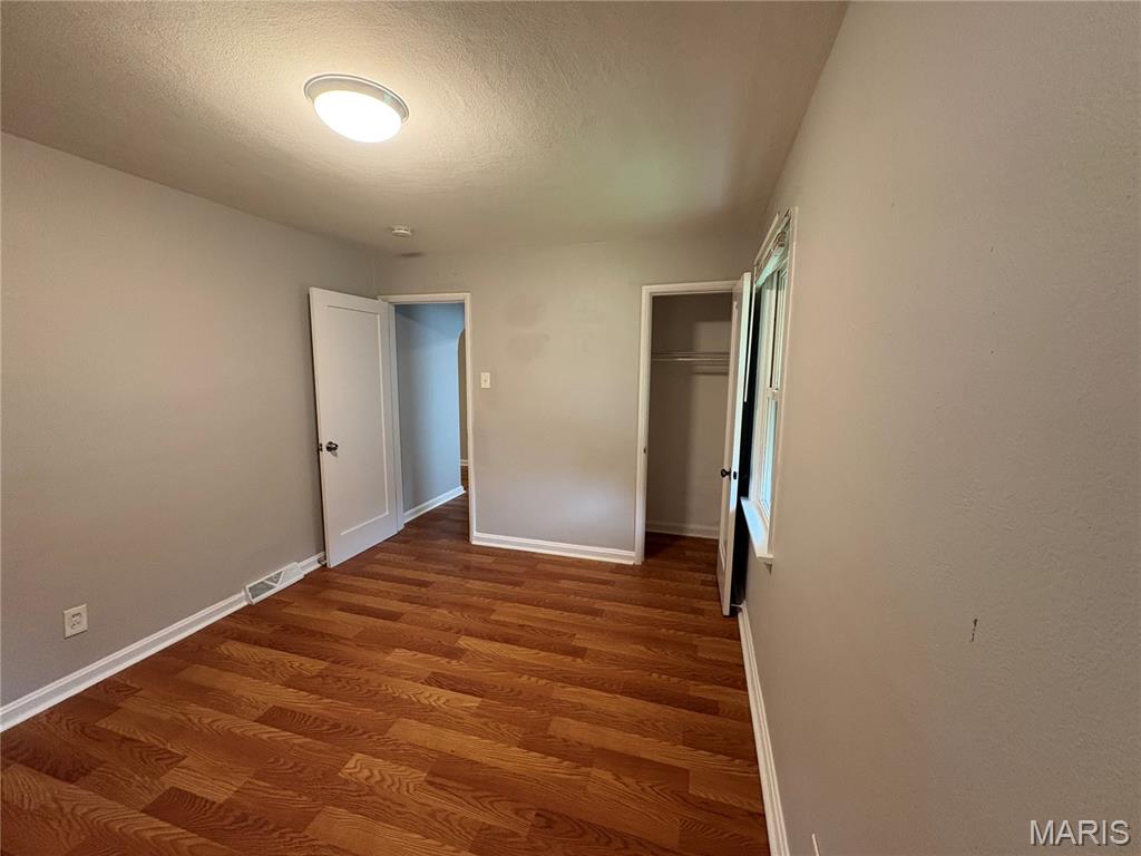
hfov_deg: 102.1
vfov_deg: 85.7
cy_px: 428
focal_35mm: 14
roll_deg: -0.2
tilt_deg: -7.6
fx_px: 461
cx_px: 570
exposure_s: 1/60
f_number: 2.2
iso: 320
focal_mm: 2.22
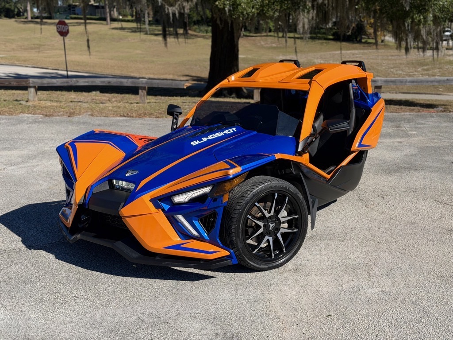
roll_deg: +2.6
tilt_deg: -12.3
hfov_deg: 39.7
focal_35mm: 48
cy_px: 170
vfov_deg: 30.3
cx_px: 226
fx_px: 628
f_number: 1.78
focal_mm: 6.76
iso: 80
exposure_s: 1/5587
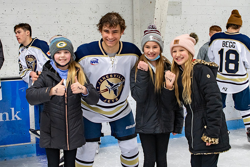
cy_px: 71
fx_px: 371
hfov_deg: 37.2
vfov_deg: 25.3
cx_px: 131
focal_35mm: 53
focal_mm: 26
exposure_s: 1/250
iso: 400
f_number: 4.5
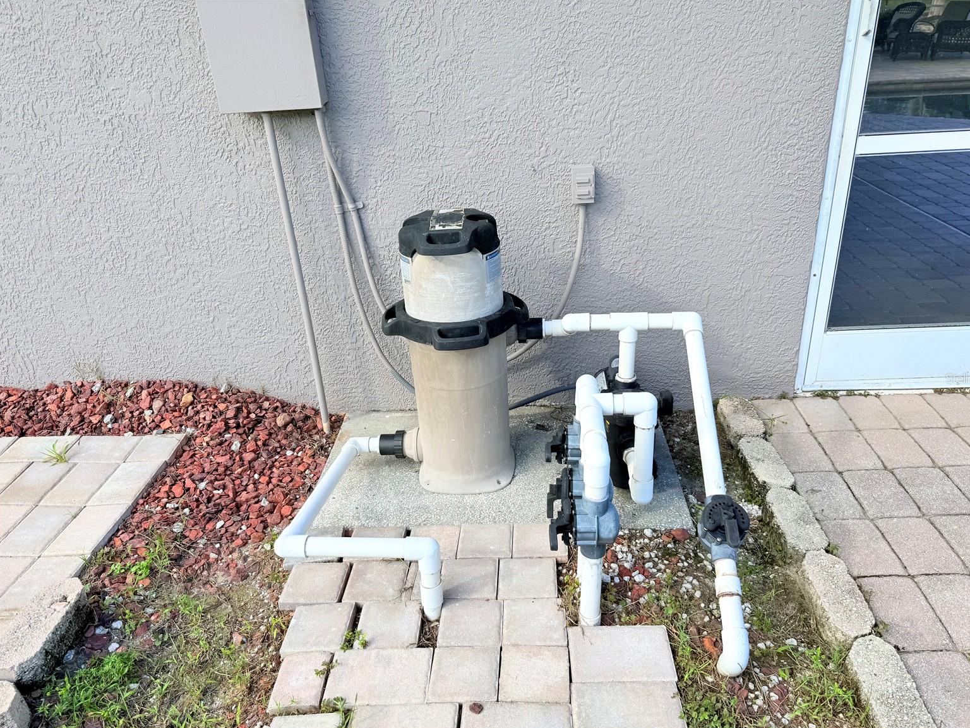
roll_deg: +3.0
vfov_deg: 54.9
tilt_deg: -26.2
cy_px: 378
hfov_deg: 69.4
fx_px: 701
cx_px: 500
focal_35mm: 25
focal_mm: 6.76
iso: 80
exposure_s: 1/1230
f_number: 1.78
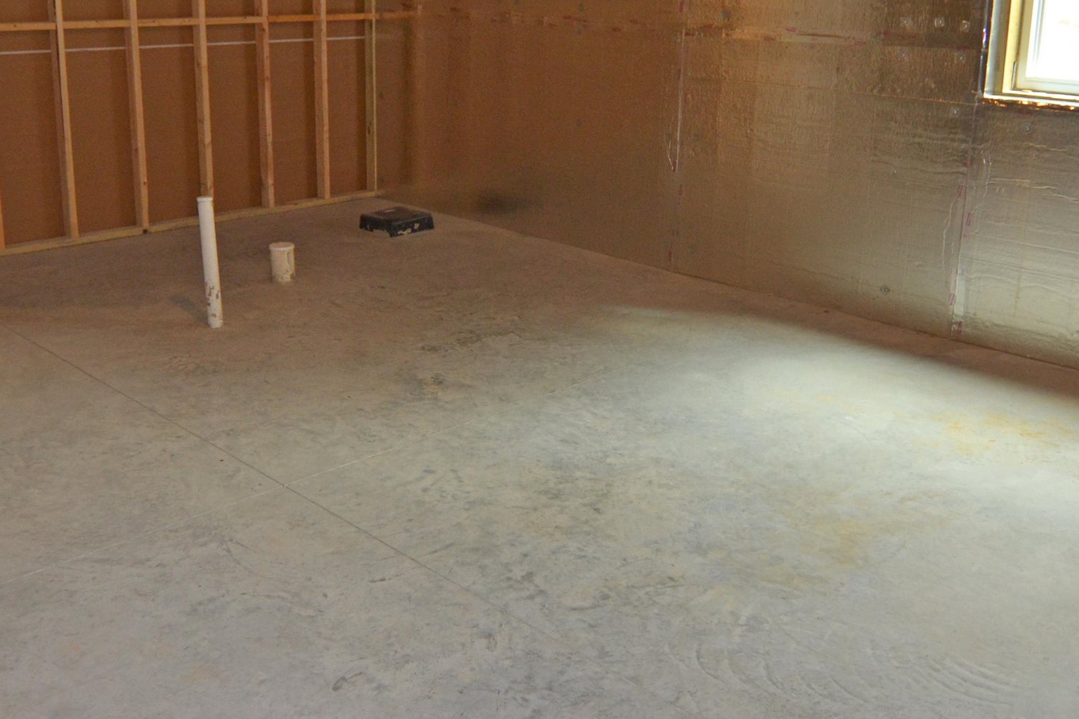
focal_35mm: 36
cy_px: 225
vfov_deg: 36.4
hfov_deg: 53.1
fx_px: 1079
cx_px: 541
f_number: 4
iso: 500
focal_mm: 12
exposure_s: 1/60
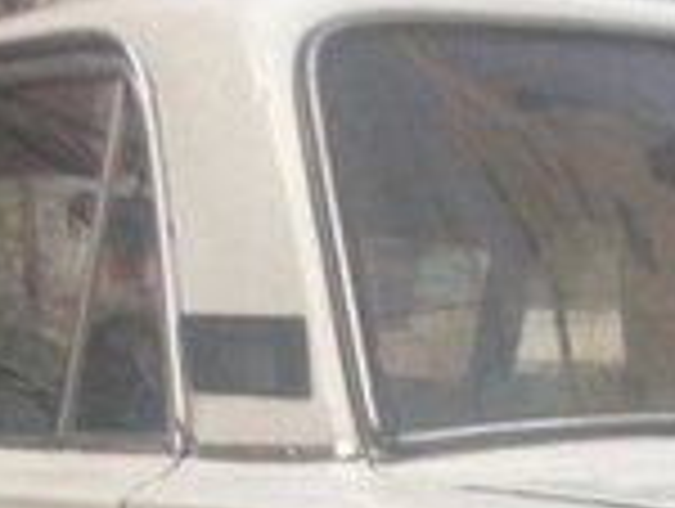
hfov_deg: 13.3
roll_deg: +1.8
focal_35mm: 145
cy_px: 811
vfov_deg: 9.9
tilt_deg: -1.4
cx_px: 747
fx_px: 2832
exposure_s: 1/120
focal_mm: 4.12
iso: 64
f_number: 2.4
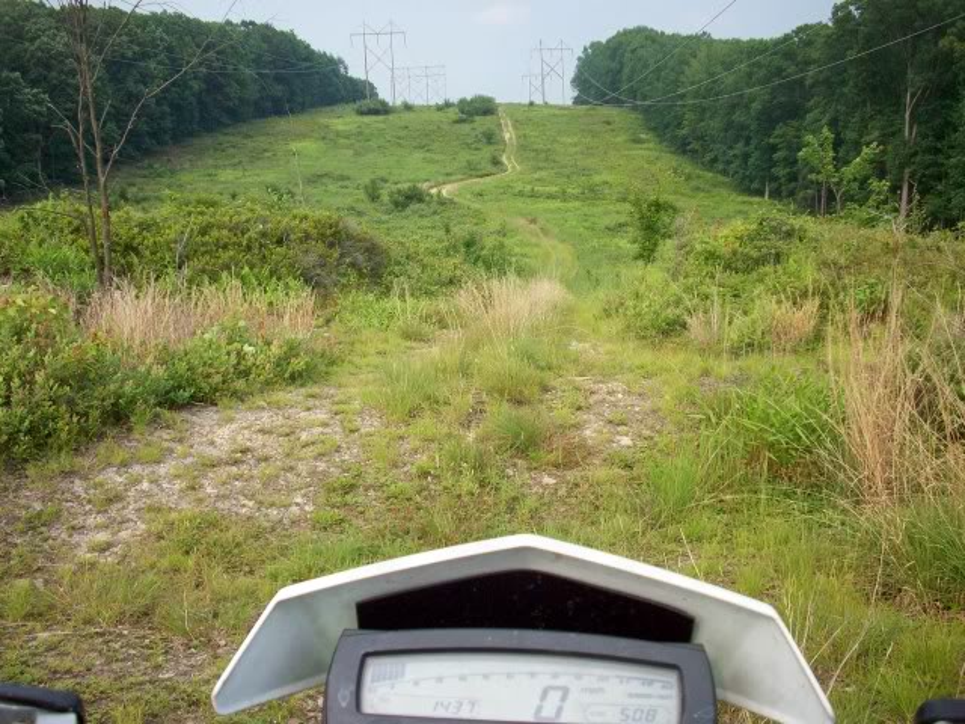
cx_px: 482
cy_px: 362
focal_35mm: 37
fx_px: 1031
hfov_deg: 50.1
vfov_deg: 38.7
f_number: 2.8
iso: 80
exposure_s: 1/567
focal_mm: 6.2
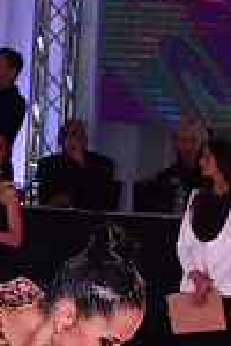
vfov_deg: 7.5
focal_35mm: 271
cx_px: 258
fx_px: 2608
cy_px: 542
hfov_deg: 5.1
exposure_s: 1/320
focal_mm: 70
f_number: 7.1
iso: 2500
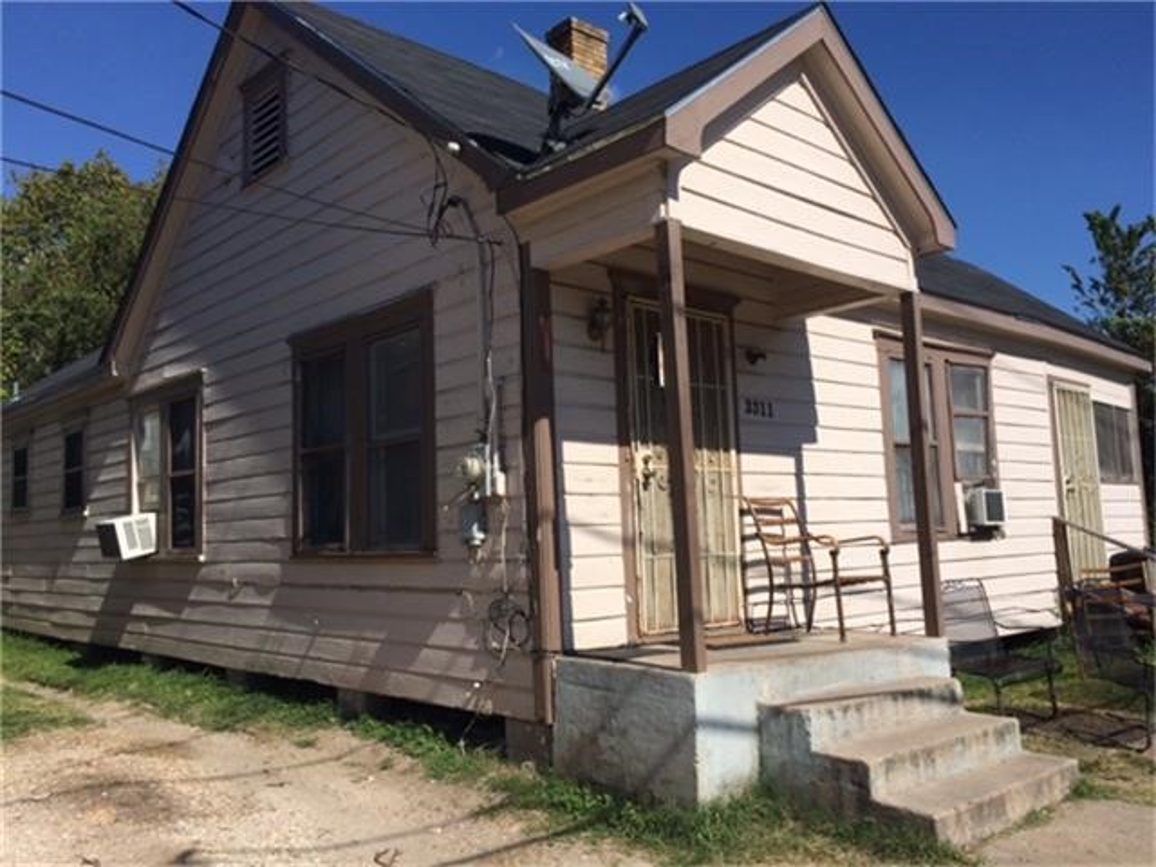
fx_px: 968
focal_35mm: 29
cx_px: 578
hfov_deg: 61.7
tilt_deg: +4.2
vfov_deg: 48.2
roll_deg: +2.3
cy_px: 434
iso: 32
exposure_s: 1/3731
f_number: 2.2
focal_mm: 4.15
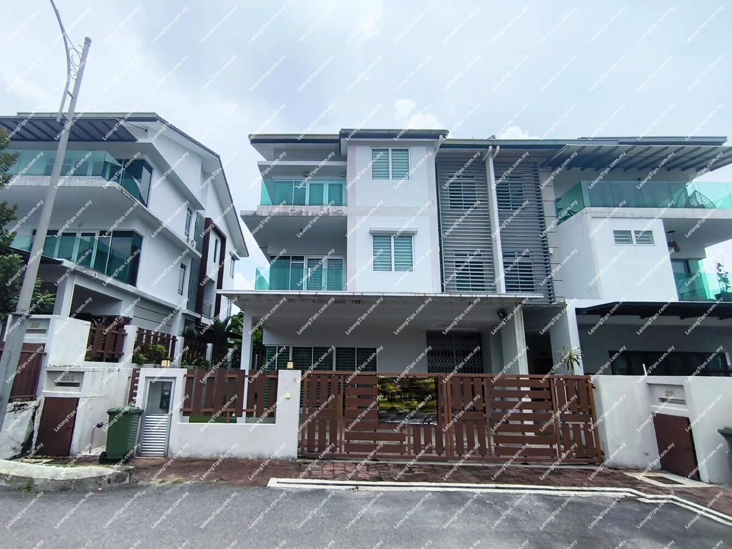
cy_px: 274
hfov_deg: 98.2
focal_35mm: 15
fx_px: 317
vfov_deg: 81.7
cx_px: 366
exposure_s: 1/2801
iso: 50
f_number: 2.2
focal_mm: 1.65
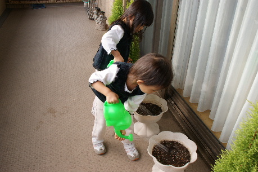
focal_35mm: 33
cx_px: 129
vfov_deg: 39.9
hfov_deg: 57.3
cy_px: 86
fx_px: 236
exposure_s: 1/50
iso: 100
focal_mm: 22
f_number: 6.3
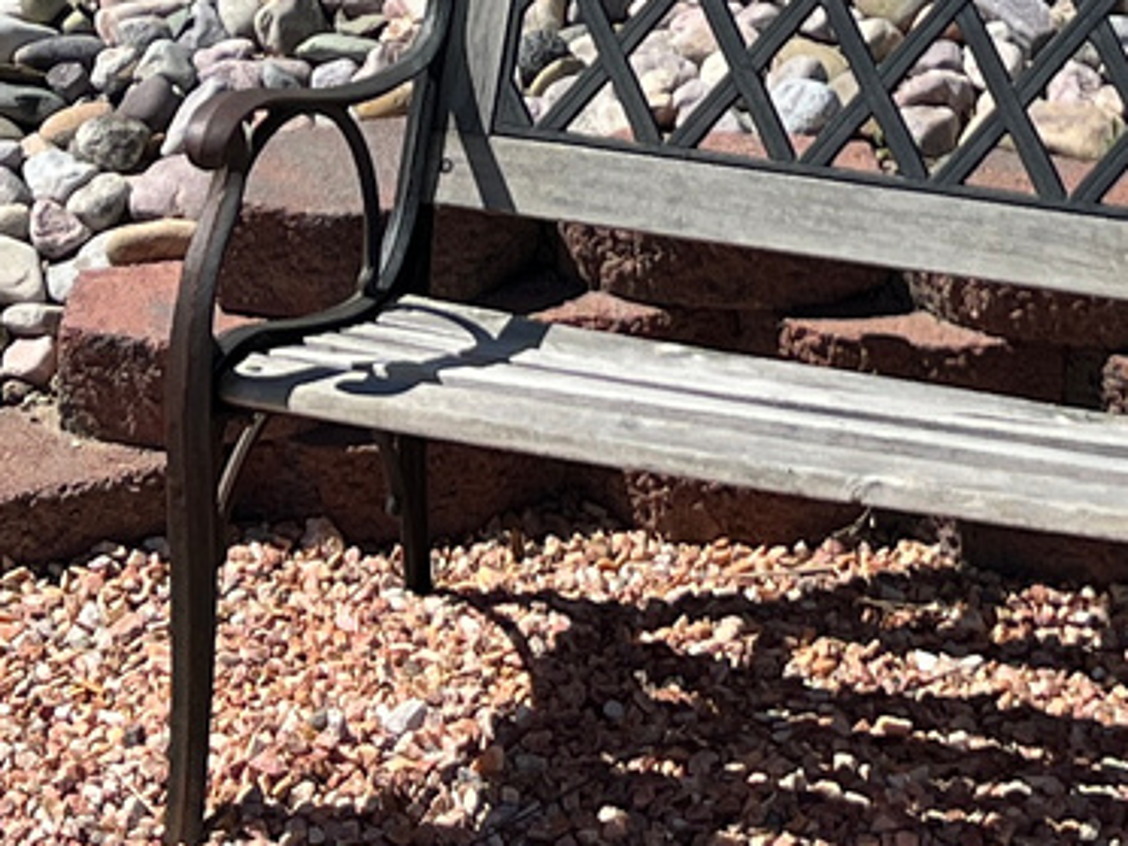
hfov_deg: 13.7
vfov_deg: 9.6
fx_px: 4660
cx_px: 964
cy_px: -952
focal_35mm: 143
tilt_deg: -6.3
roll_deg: -2.3
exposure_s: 1/3876
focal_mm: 5.1
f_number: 1.6
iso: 50
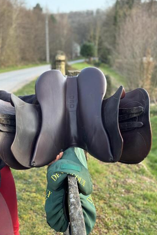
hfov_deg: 26.5
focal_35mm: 51
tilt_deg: -9.7
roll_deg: +0.6
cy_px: 118
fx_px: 333
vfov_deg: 38.9
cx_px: 79
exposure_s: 1/106
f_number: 1.78
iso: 100
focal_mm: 6.76
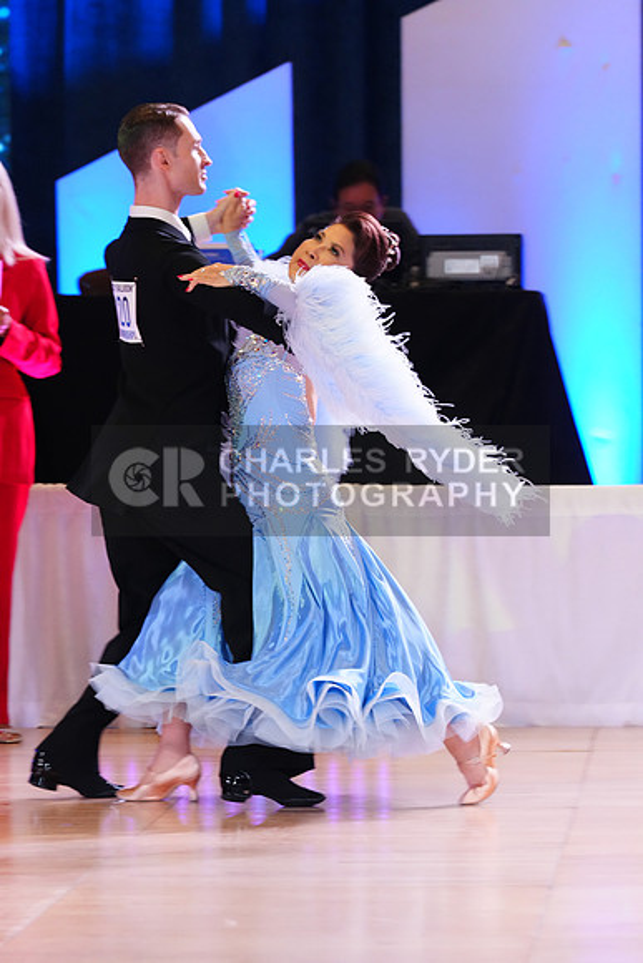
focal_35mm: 200
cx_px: 322
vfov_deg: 10.3
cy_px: 482
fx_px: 5355
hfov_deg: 6.9
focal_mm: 200
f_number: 5
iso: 4000
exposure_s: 1/250
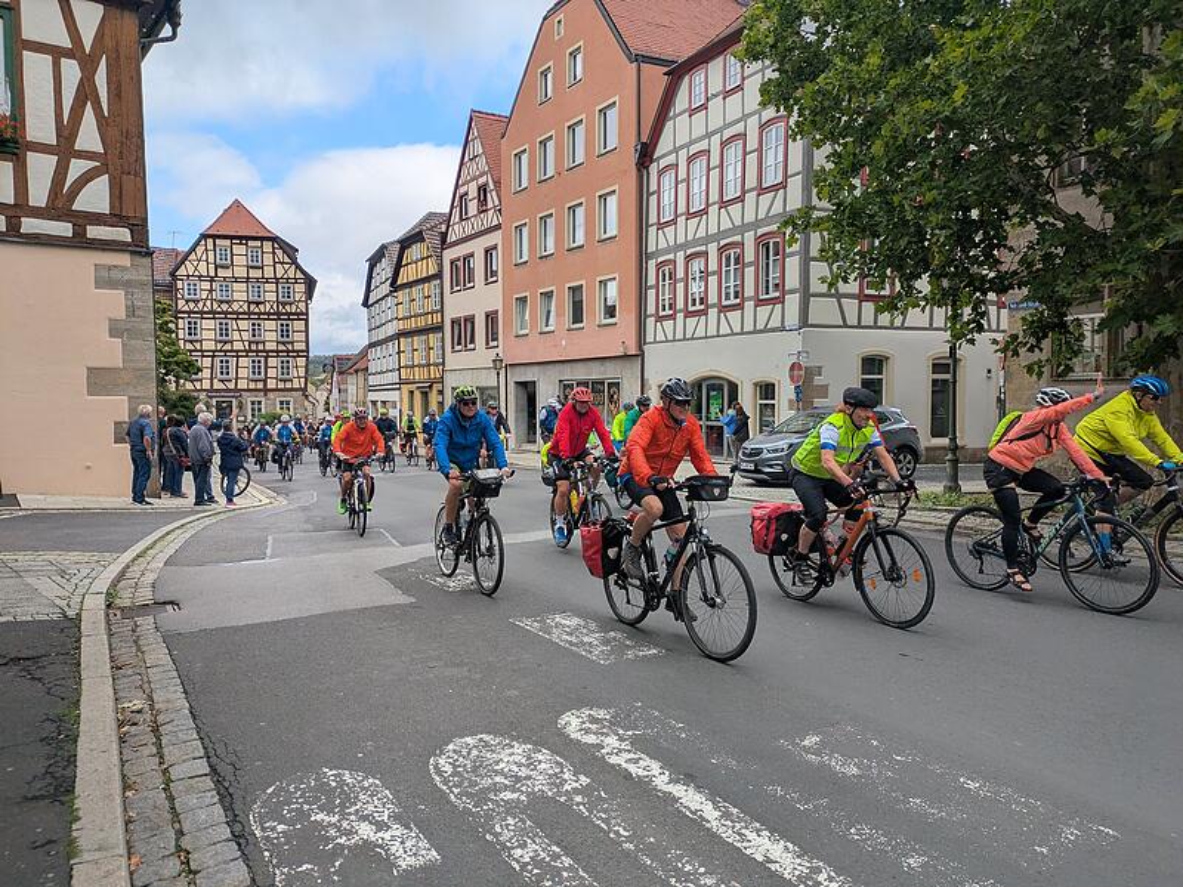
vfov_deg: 54.9
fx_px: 854
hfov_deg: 69.4
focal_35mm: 25
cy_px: 444
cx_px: 592
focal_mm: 5.43
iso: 44
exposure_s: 1/1580
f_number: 1.89
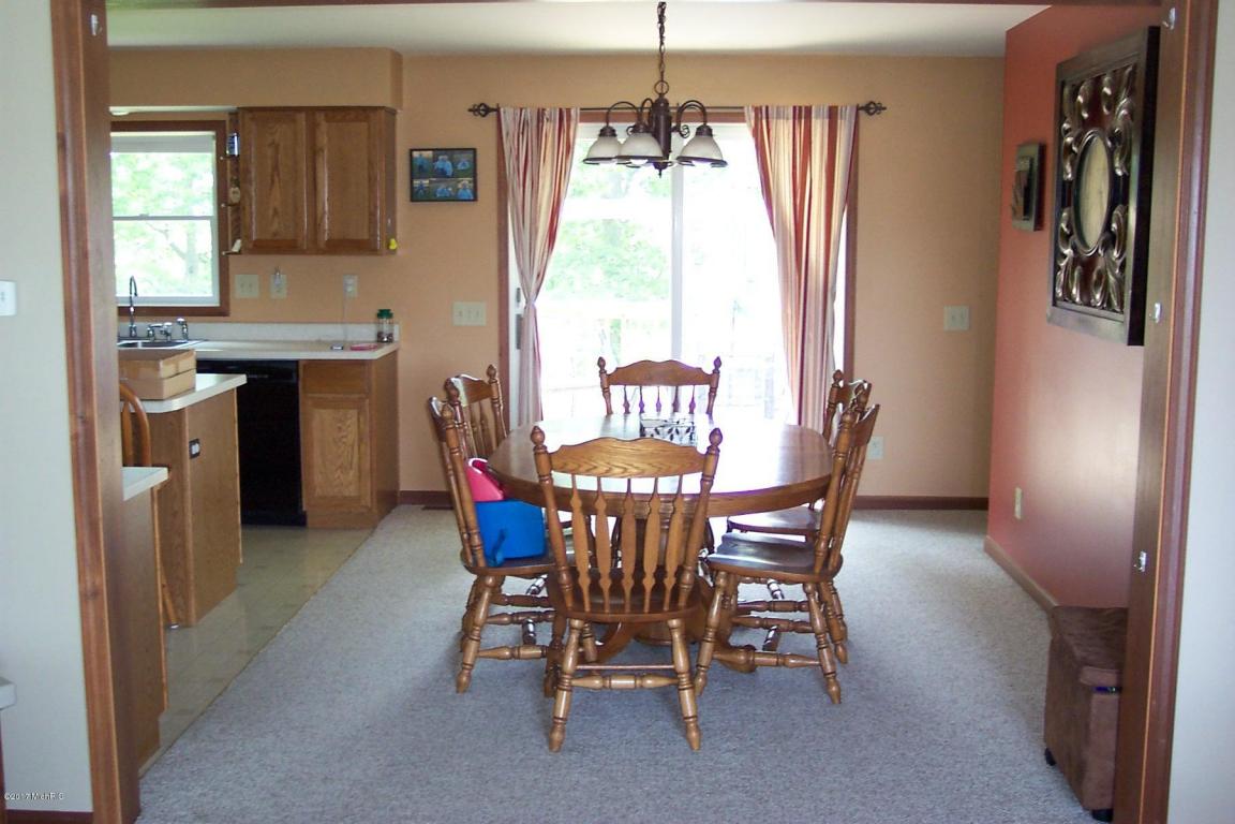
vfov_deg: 35.1
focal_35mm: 38
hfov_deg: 50.7
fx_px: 1304
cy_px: 412
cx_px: 618
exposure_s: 1/20
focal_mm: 8
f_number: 2.8
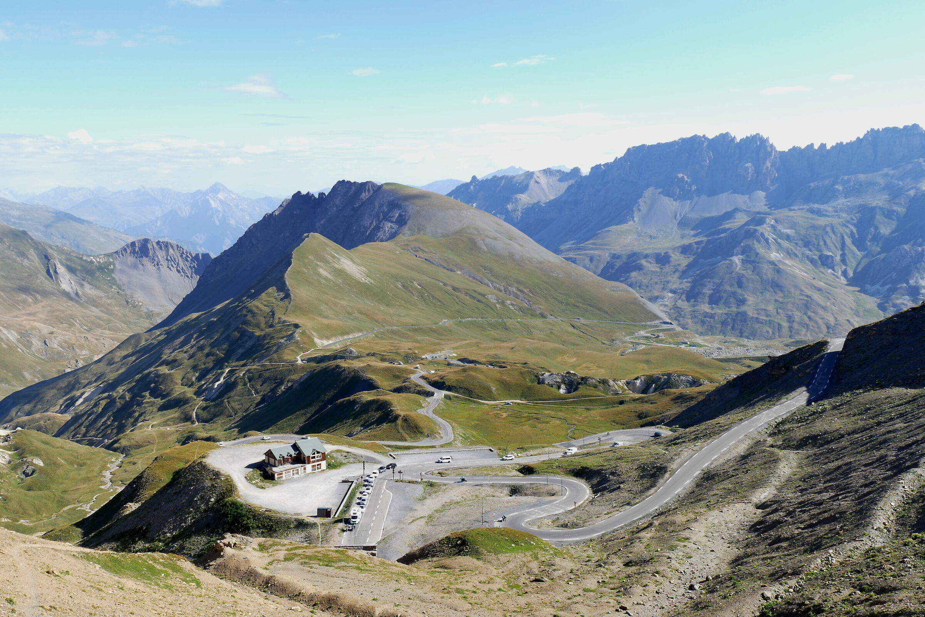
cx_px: 462
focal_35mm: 35
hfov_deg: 54.4
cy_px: 308
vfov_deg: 37.9
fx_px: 899
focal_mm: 12.64
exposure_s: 1/160
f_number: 6.3
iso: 100
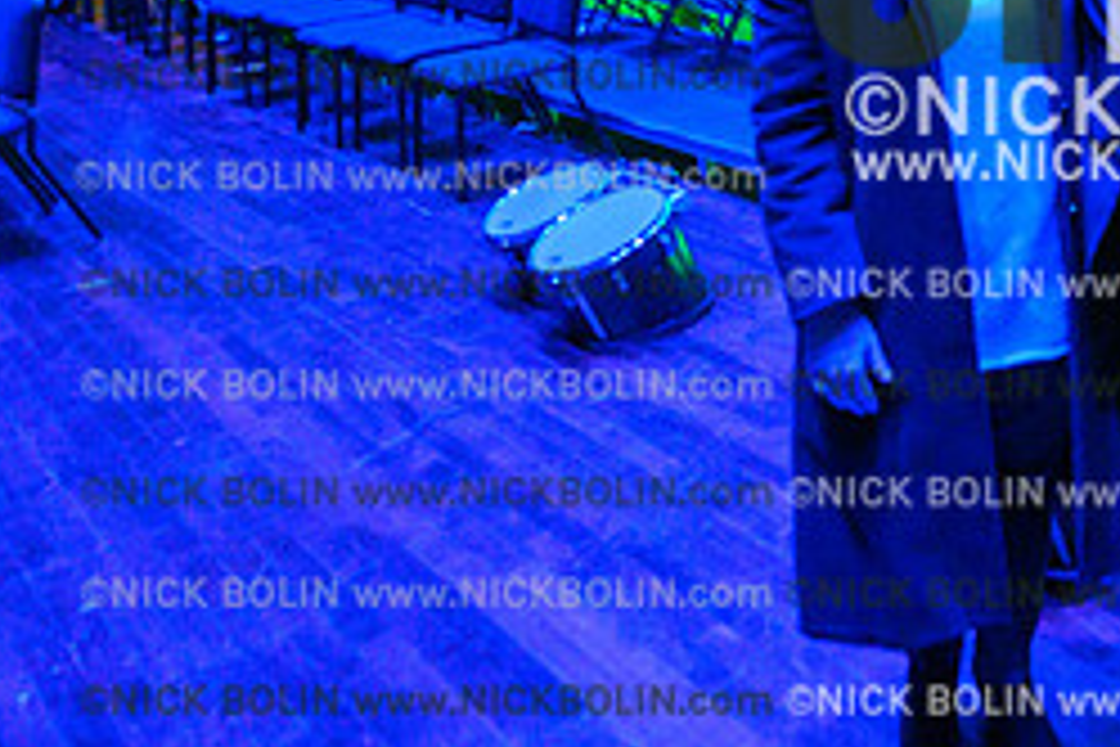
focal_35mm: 35
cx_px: 1129
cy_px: -29
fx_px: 1089
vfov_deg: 33.9
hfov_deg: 45.6
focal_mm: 15
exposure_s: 1/160
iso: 8000
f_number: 4
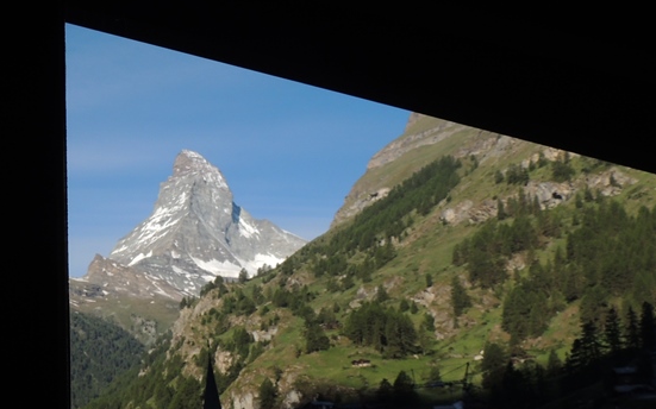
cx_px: 101
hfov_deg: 30.5
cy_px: 180
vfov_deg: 20.0
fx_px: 1162
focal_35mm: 65
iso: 100
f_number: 3.2
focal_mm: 5.8
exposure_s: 1/1000
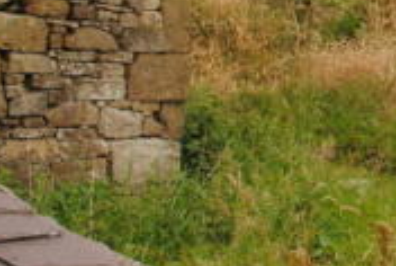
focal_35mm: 100
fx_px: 1102
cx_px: 633
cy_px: -48
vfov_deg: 13.4
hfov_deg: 17.7
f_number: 8
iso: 100
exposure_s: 1/200
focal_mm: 18
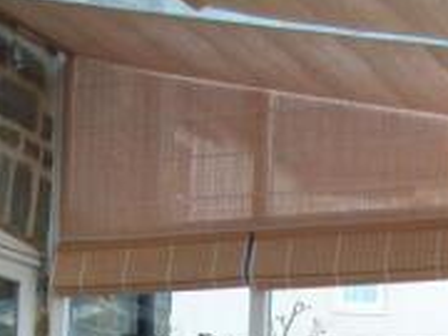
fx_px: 1424
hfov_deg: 17.9
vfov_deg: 12.8
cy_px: 497
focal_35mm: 110
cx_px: 245
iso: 80
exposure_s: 1/160
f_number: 2.8
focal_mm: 5.7
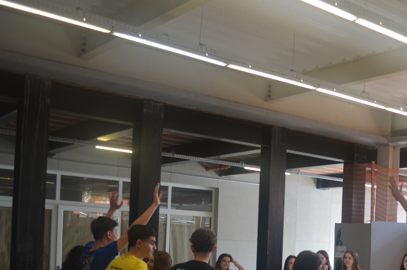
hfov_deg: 35.4
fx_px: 587
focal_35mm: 52
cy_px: 239
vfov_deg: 25.2
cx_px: 386
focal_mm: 18
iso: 400
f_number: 4
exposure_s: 1/60
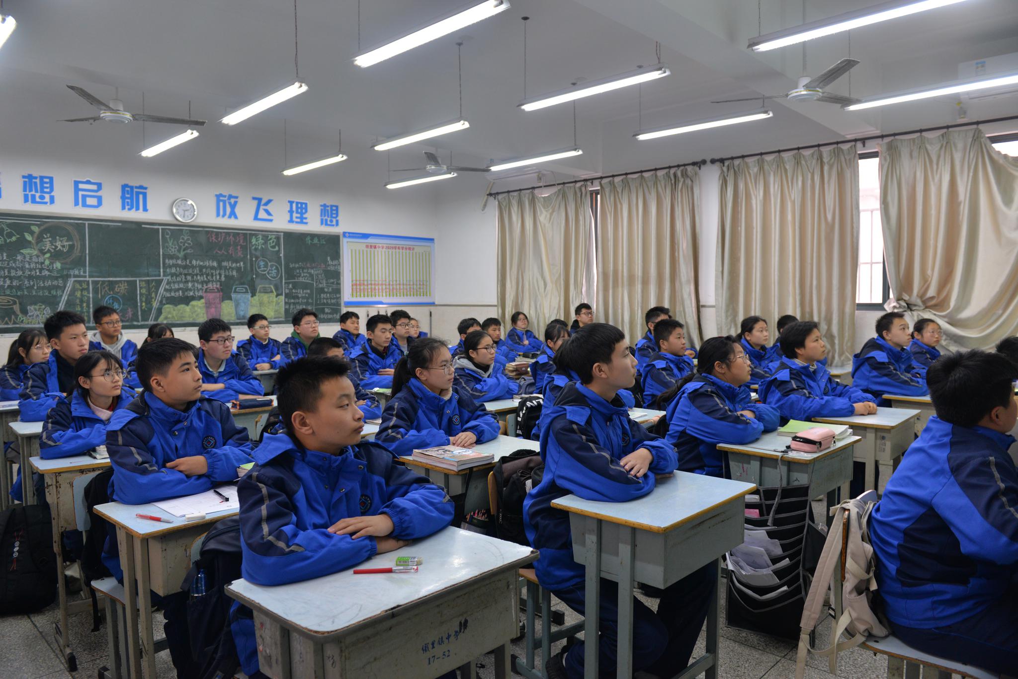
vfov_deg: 53.2
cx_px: 509
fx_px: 679
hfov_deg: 73.7
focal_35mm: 24
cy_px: 340
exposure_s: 1/60
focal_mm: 24
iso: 720
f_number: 4
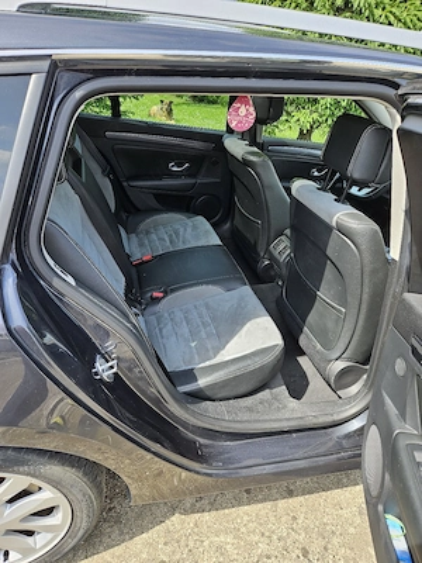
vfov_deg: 73.9
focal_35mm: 23
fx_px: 374
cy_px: 282
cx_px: 211
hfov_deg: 58.9
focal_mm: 5.4
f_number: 1.8
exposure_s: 1/294
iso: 25
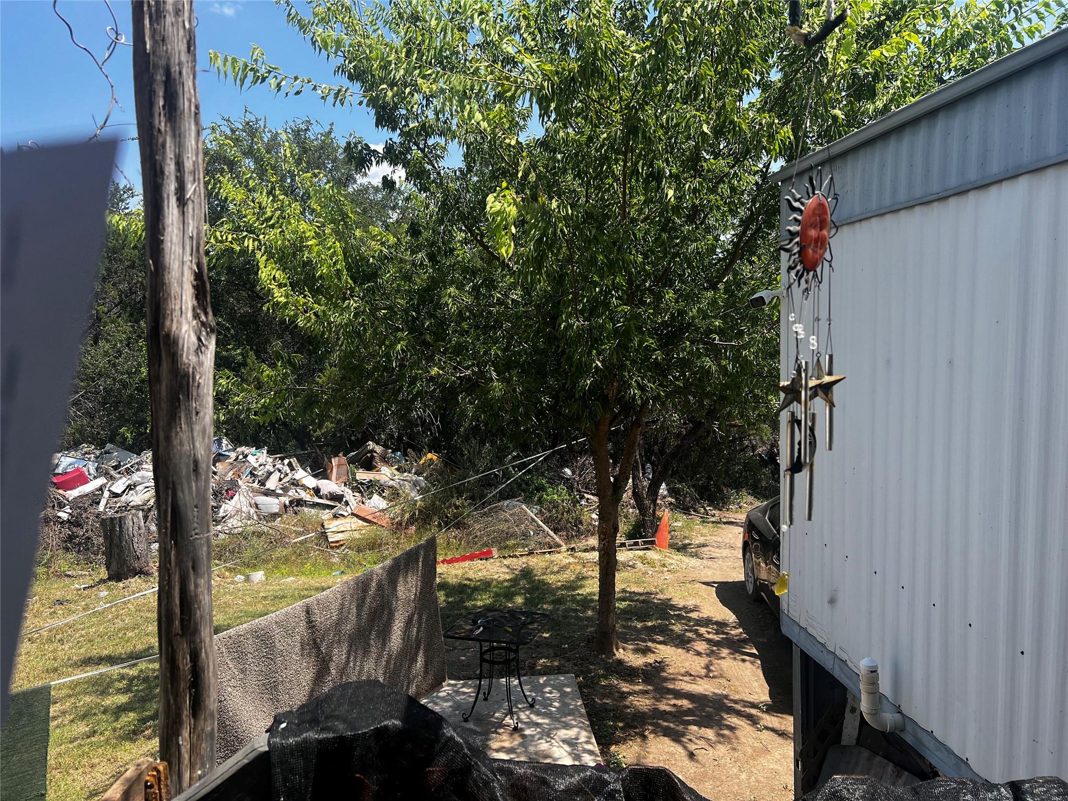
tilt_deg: -6.2
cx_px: 534
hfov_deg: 67.3
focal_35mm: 26
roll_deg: +1.0
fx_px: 802
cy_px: 400
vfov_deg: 53.1
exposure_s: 1/1808
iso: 50
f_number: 1.5
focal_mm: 5.7
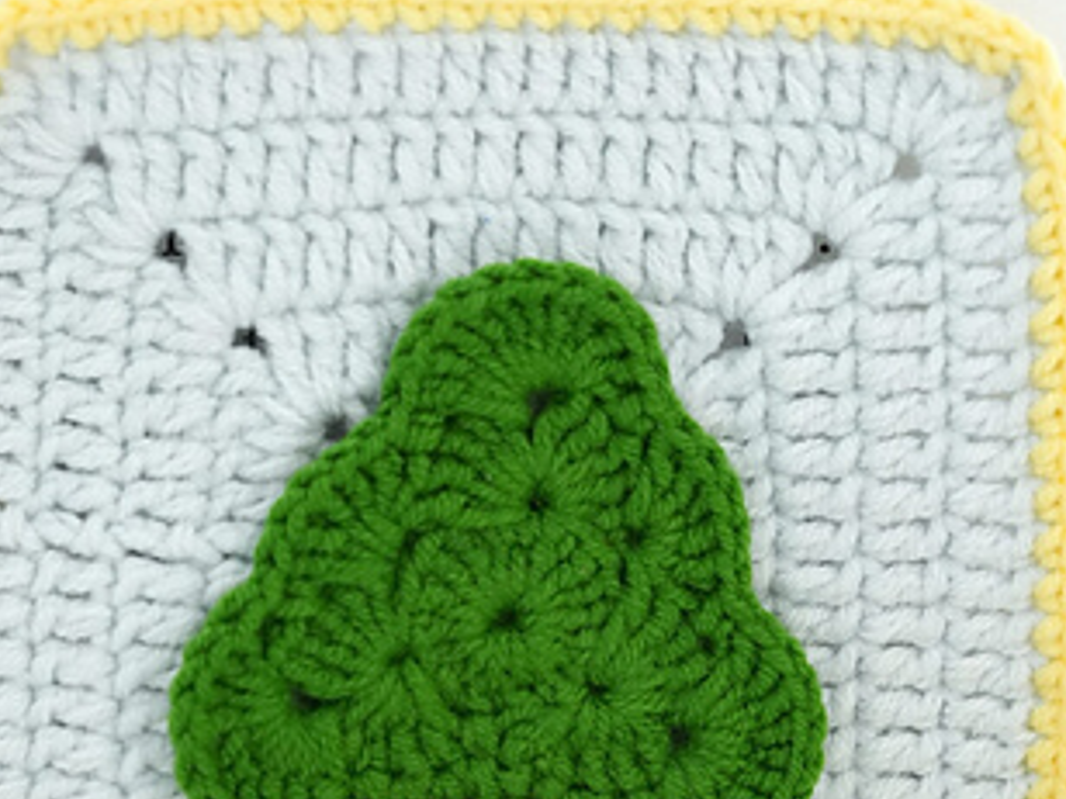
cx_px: 476
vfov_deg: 10.6
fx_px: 4311
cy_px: 377
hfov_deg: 14.1
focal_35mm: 140
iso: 3200
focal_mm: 70
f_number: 5.6
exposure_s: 1/320
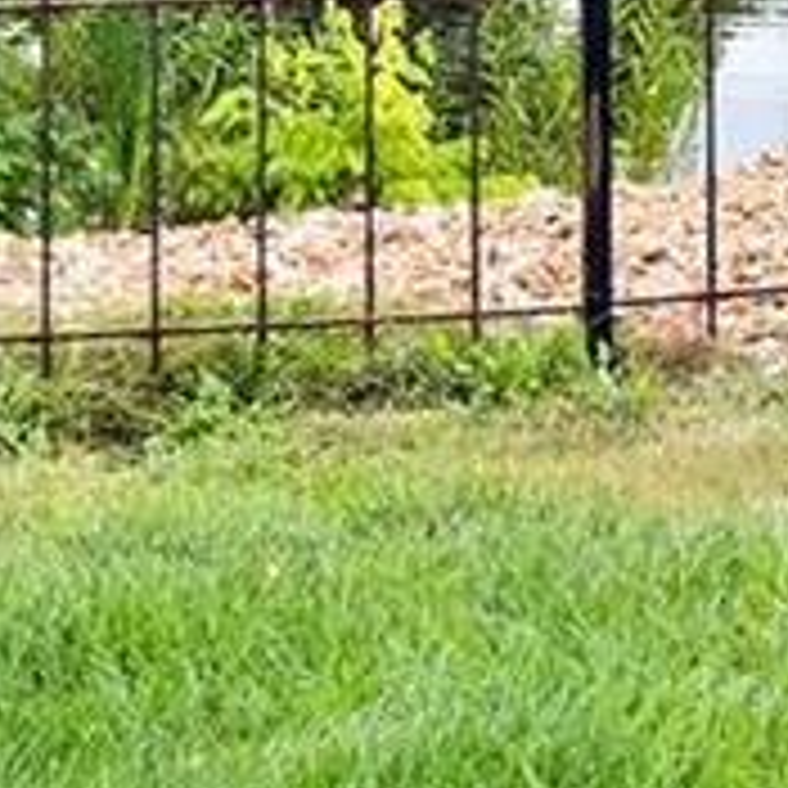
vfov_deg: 9.4
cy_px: -959
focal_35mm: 171
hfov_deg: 10.2
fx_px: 4404
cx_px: 738
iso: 400
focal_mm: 11
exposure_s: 1/80
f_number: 8
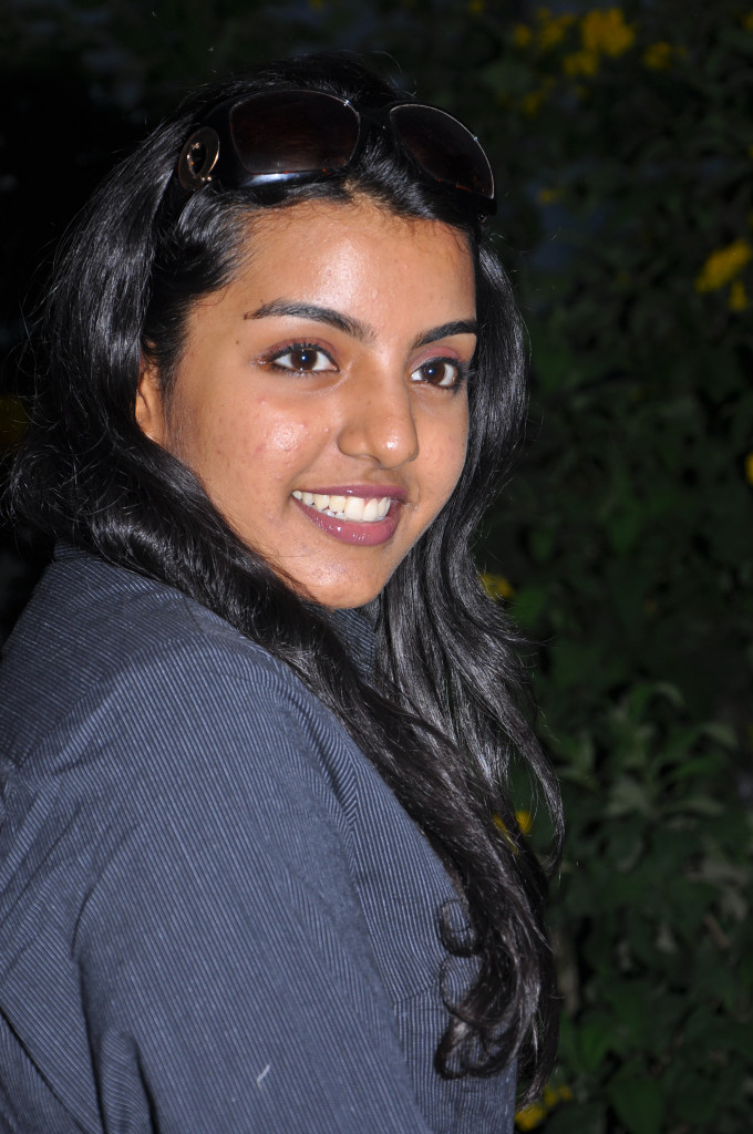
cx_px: 376
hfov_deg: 14.7
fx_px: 2926
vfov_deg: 21.9
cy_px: 567
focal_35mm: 93
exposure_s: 1/125
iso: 200
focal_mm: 62
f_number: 7.1
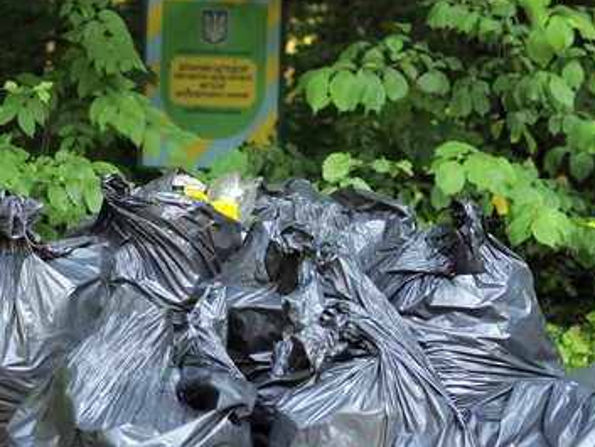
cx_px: 373
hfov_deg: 19.6
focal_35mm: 100
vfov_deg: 14.8
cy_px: 273
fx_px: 1719
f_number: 2.8
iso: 200
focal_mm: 35
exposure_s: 1/320
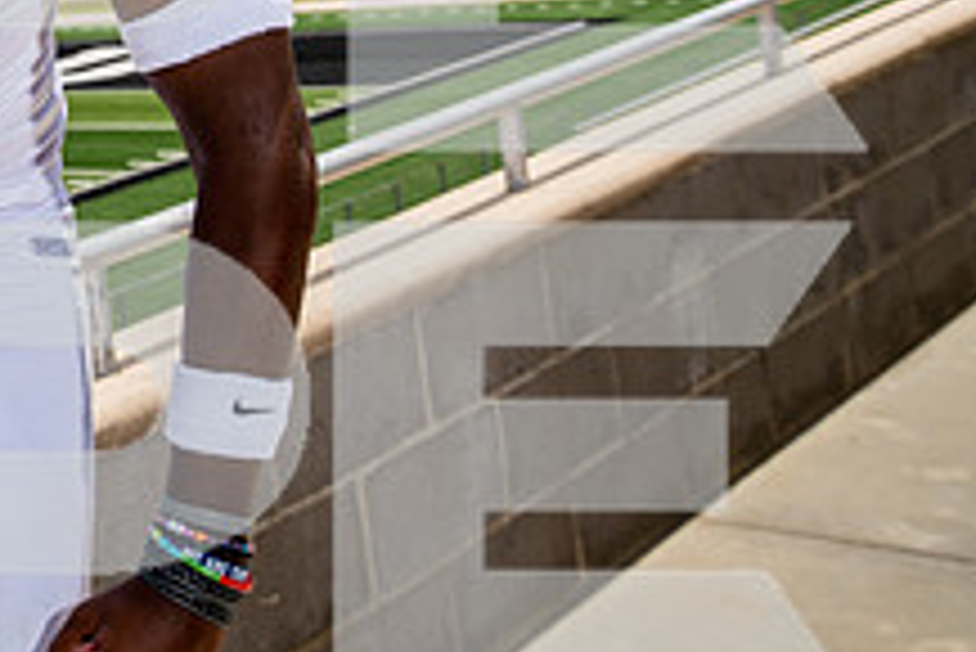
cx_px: -279
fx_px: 2170
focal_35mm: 80
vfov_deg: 16.5
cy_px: -83
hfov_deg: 22.7
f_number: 7.1
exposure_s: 1/250
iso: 100
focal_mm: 30
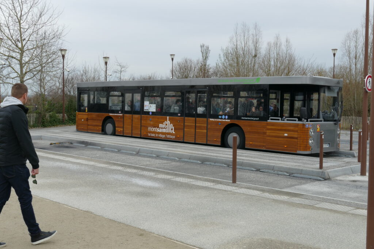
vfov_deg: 29.9
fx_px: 468
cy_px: 124
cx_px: 187
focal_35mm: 45
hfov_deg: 43.6
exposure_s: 1/125
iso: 125
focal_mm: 16.24
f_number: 7.1
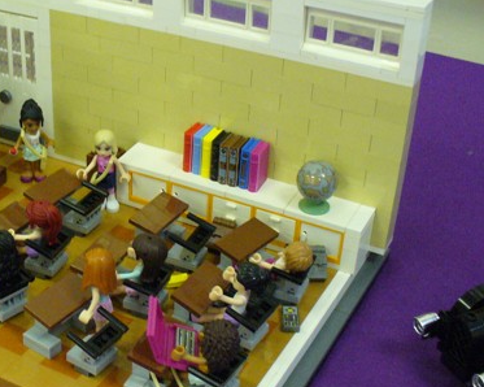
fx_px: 888
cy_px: 206
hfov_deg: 29.7
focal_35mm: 62
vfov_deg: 24.6
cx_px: 91
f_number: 2.8
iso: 400
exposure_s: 1/30
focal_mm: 6.1
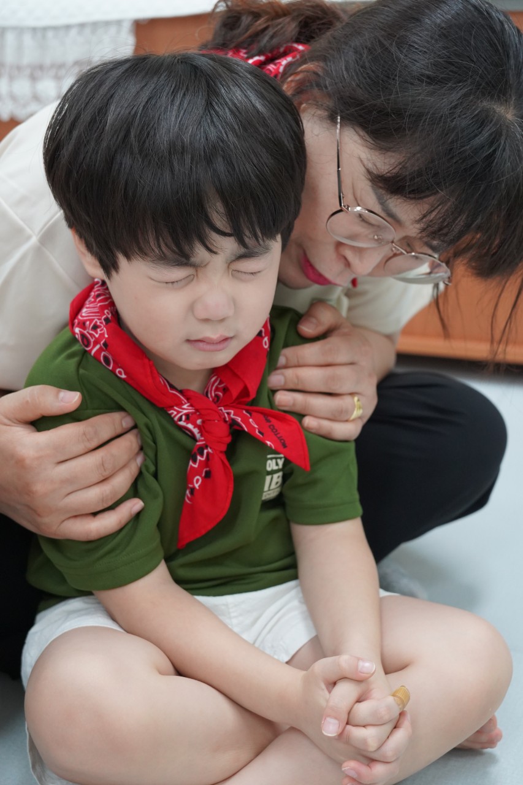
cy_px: 392
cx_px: 262
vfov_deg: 33.4
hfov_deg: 22.6
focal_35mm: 60
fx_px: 1308
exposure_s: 1/160
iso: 2500
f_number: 5.6
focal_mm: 60
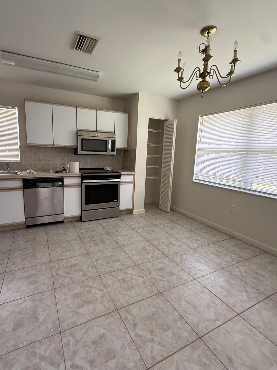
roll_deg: -2.0
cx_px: 121
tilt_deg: -8.9
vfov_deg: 91.0
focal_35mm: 17
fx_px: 181
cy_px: 181
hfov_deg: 74.4
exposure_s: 1/99
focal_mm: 2.22
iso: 250
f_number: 2.2
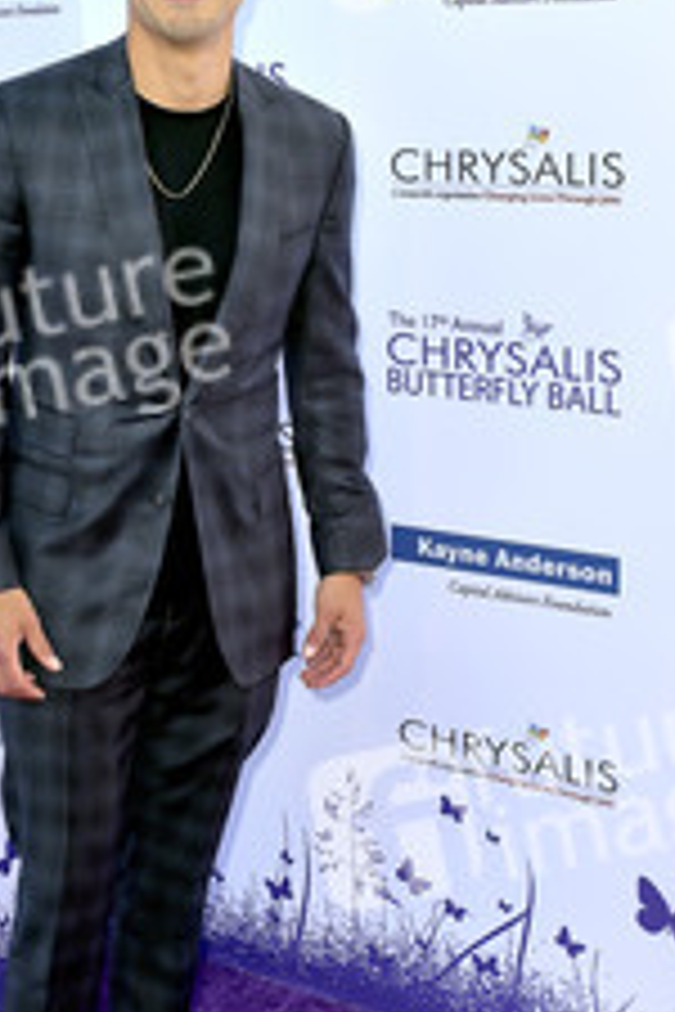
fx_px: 1603
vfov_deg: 35.0
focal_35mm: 57
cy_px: 580
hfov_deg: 23.4
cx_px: 133
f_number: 6.3
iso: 200
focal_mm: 32
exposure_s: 1/250
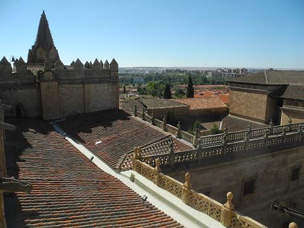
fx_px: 246
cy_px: 114
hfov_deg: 63.4
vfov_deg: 49.7
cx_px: 152
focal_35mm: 28
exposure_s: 1/800
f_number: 4.5
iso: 100
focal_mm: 6
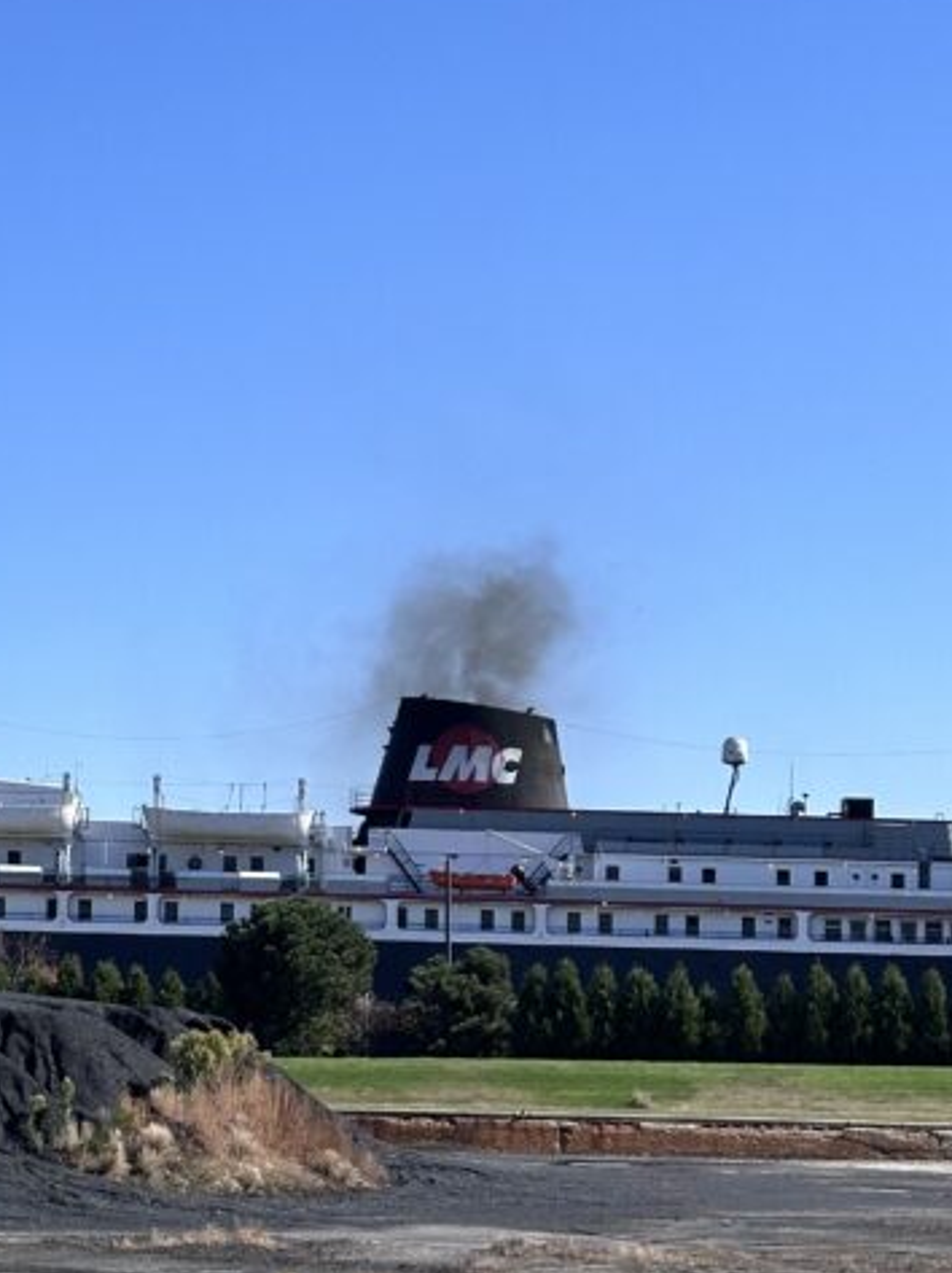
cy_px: 692
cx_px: 180
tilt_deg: +5.4
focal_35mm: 104
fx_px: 3819
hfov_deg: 14.1
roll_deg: -1.9
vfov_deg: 18.9
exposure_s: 1/4566
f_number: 1.78
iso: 64
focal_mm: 6.86
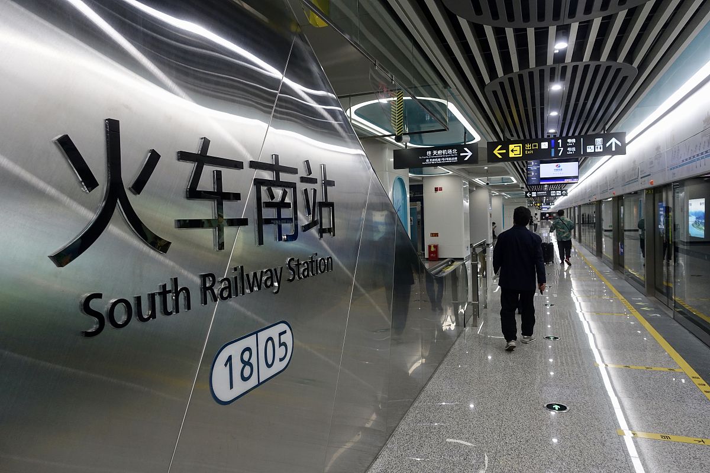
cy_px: 236
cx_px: 355
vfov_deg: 53.1
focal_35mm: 24
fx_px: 473
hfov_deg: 73.7
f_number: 2.8
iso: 400
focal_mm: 8.8
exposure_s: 1/200
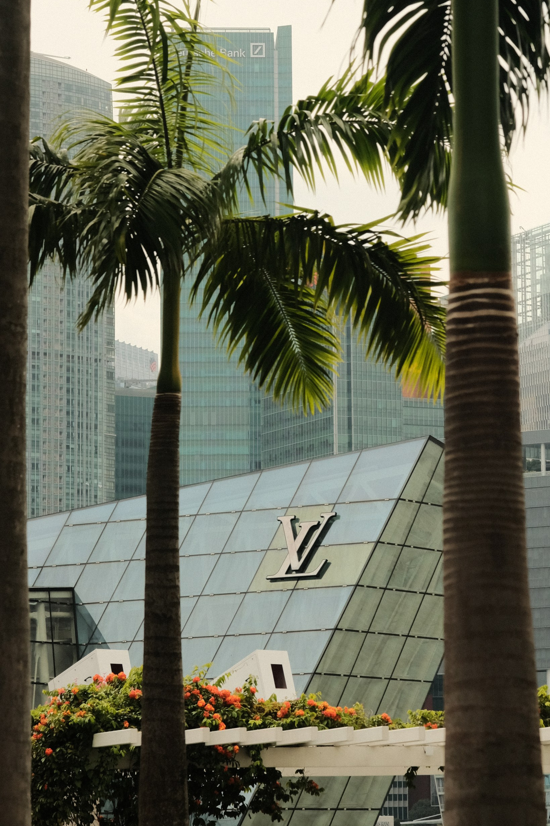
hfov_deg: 9.8
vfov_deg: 14.6
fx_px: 3208
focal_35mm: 140
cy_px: 276
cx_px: 421
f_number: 5
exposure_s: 1/500
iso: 800
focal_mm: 56
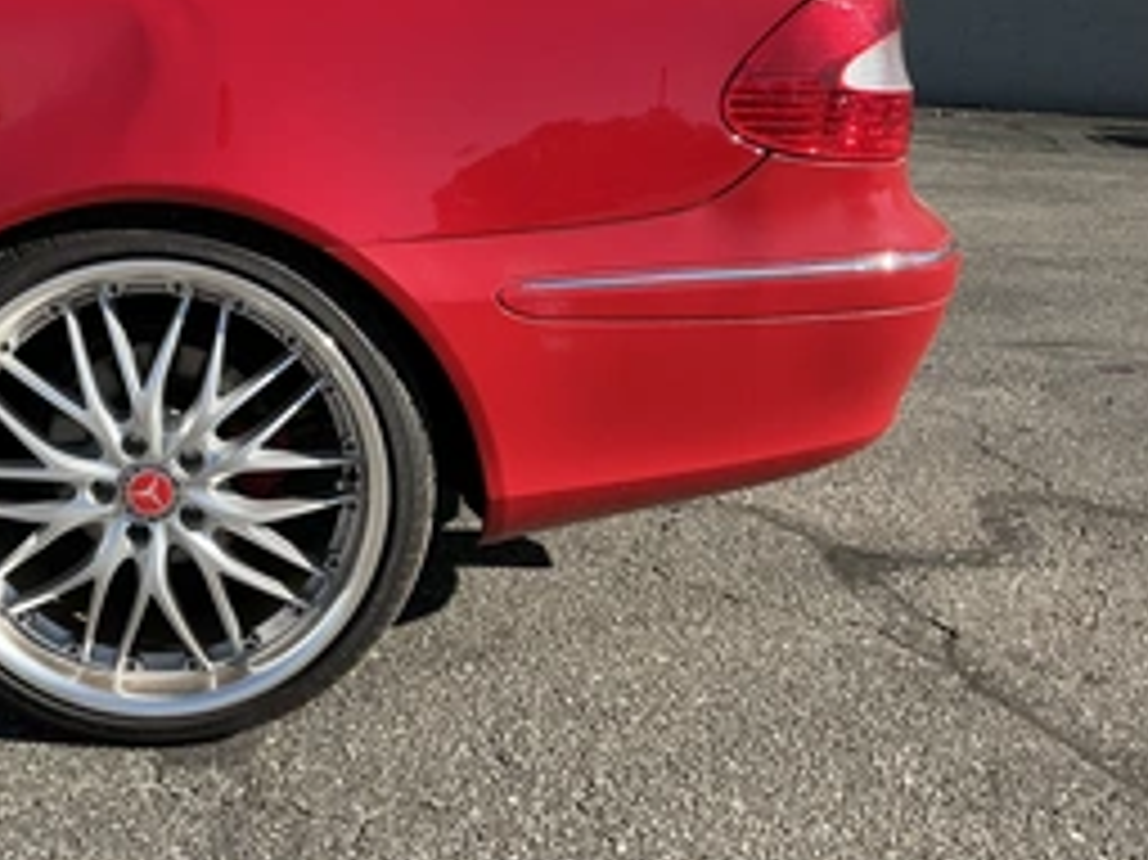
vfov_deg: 32.5
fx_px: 1459
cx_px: 270
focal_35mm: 44
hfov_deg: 41.5
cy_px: 270
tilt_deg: -10.6
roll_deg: -2.0
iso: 25
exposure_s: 1/792
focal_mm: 3
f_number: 1.8
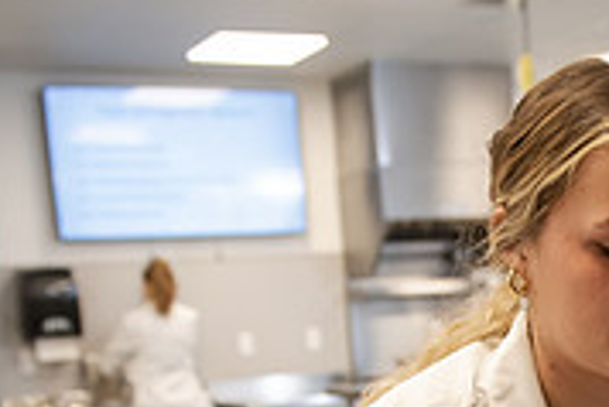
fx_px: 1321
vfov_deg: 16.4
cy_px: 556
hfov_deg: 25.0
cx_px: 571
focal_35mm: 78
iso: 800
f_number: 3.2
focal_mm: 24
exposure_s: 1/200
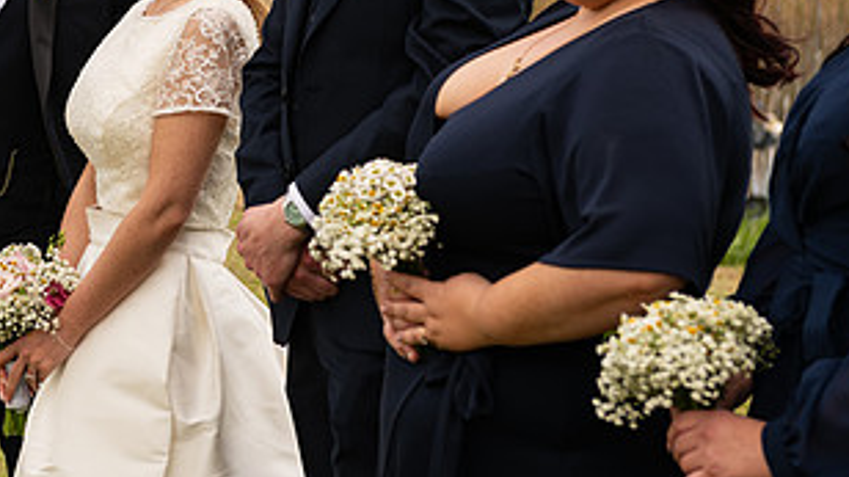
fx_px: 3106
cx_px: 146
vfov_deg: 8.7
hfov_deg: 15.4
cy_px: 51
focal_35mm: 138
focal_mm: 70
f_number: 5
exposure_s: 1/400
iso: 125
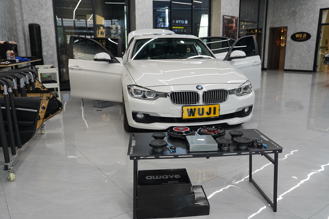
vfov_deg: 43.6
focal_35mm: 30
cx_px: 164
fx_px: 274
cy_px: 110
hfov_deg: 61.9
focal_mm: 30
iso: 1000
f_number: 4.5
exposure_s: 1/100
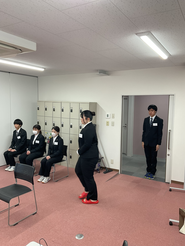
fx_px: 207
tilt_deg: -5.2
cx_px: 92
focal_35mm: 29
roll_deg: -1.3
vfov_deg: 61.7
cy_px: 123
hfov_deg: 48.2
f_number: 1.8
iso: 40
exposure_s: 1/60
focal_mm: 3
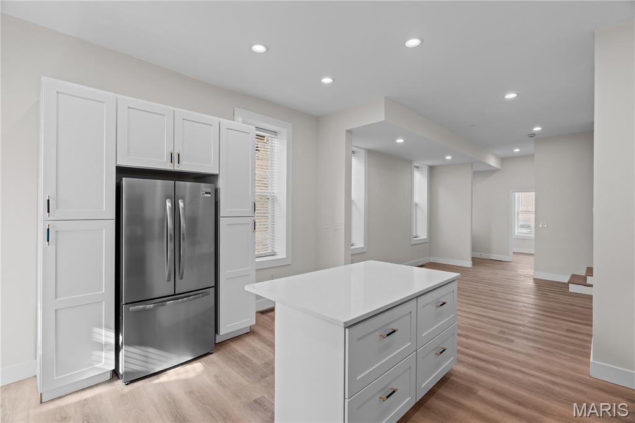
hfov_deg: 96.8
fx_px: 282
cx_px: 318
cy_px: 212
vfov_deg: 73.7
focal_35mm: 16
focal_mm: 16
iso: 320
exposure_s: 1/1.67
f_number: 8
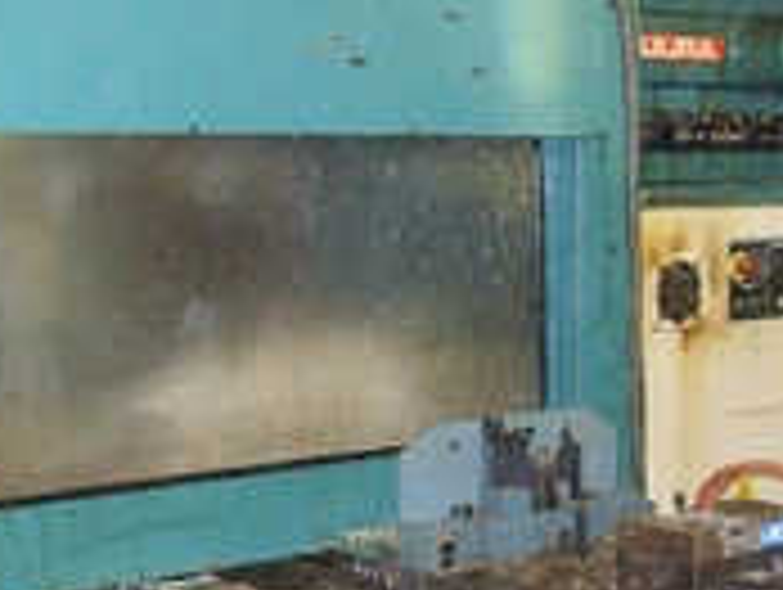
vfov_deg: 18.9
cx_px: 652
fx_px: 1767
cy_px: 311
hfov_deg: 24.5
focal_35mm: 78
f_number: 2.8
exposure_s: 1/45
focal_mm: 6.3
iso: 320
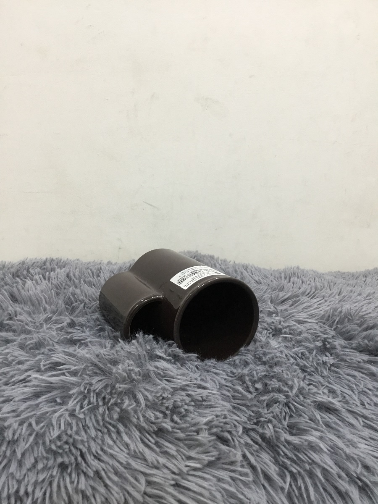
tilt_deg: -12.7
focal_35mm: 31
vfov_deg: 58.4
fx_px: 451
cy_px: 252
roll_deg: +1.5
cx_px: 189
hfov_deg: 45.4
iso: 125
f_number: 2.4
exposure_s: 1/33
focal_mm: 3.3
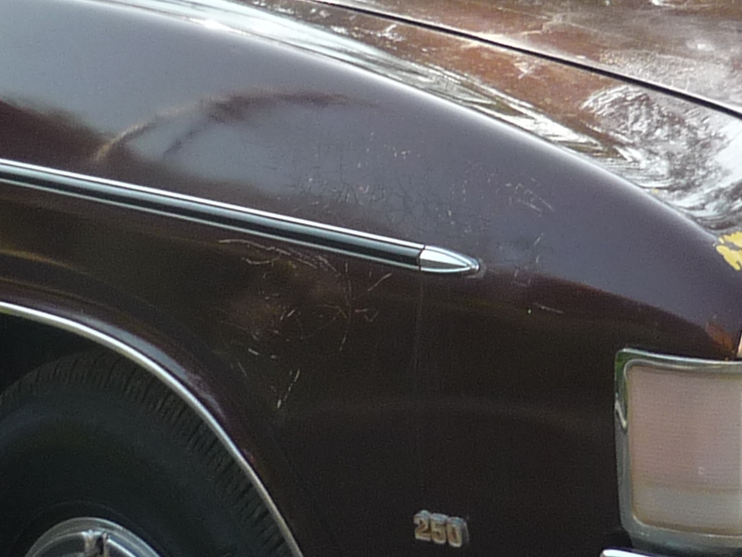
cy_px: 251
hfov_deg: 14.4
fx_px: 2938
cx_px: 390
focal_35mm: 137
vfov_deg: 10.8
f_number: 2.8
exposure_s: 1/250
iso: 100
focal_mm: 5.5
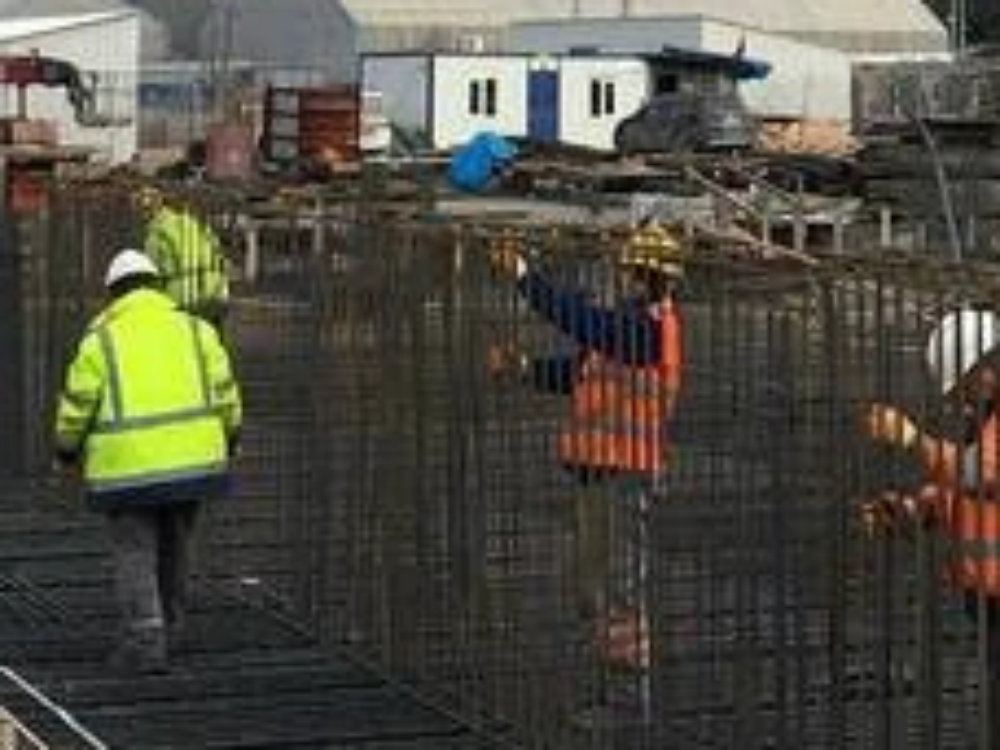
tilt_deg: +3.8
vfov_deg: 11.5
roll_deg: -0.2
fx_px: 3698
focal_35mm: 128
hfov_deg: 14.7
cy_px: -13
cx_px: 1294
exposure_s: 1/574
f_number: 2.2
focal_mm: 4.15
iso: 25
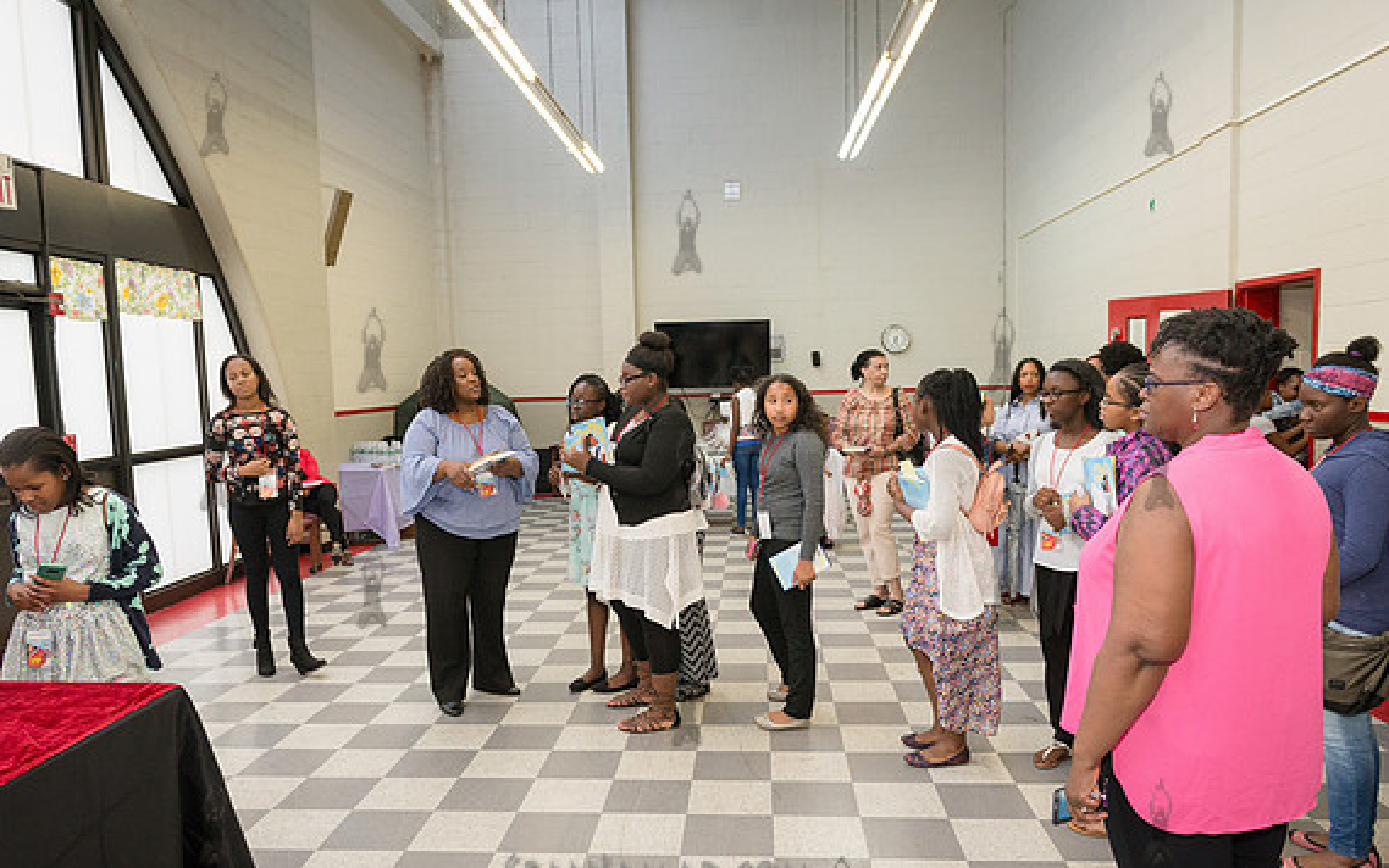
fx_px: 1022
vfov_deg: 46.0
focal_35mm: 27
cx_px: 686
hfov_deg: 68.4
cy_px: 467
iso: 2000
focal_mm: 26
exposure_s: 1/400
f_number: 4.5
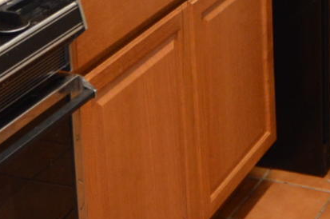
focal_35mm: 109
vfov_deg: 11.6
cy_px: -182
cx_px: 337
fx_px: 998
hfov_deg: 18.3
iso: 400
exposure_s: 1/60
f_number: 4
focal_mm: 10
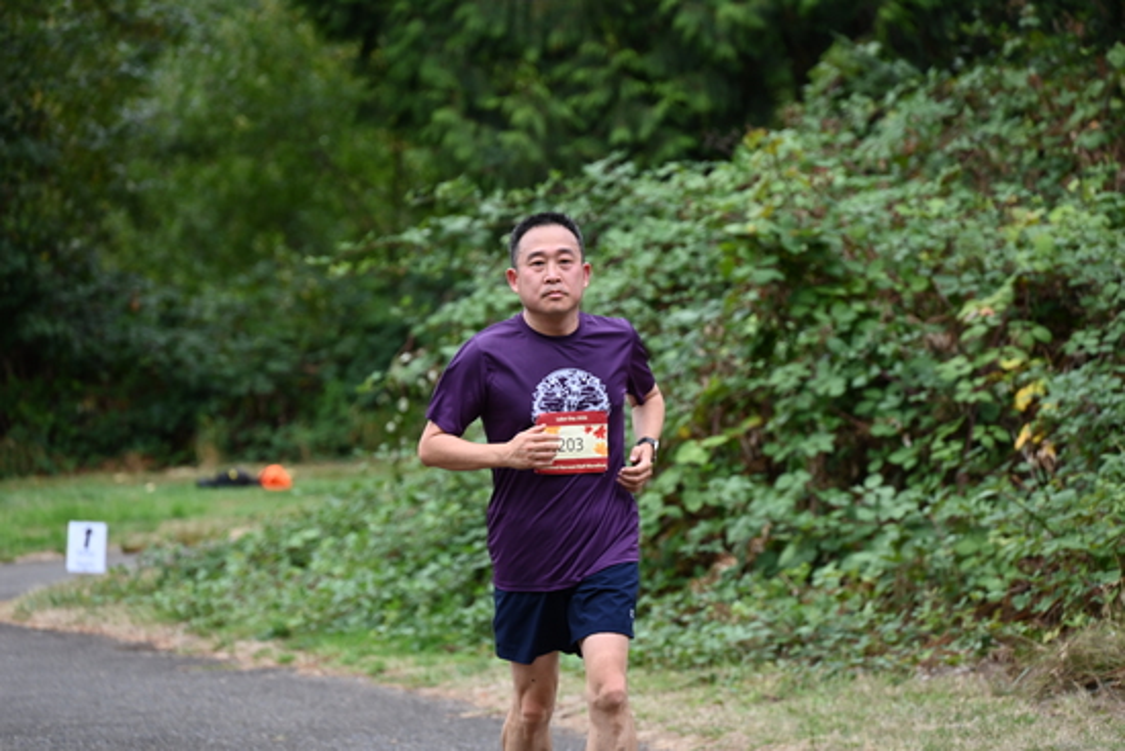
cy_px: 376
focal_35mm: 200
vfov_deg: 6.9
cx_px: 562
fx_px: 6251
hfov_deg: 10.3
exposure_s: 1/320
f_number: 6.3
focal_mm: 200
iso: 400
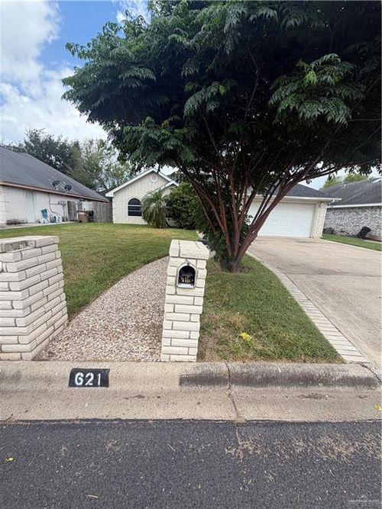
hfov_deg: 85.7
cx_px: 191
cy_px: 254
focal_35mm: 14
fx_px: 206
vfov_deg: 102.1
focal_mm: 2.22
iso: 40
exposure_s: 1/502
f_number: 2.2
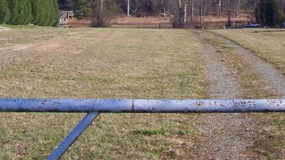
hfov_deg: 25.7
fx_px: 612
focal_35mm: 81
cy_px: -7
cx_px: 231
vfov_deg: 14.6
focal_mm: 5.6
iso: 80
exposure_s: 1/305
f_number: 5.1
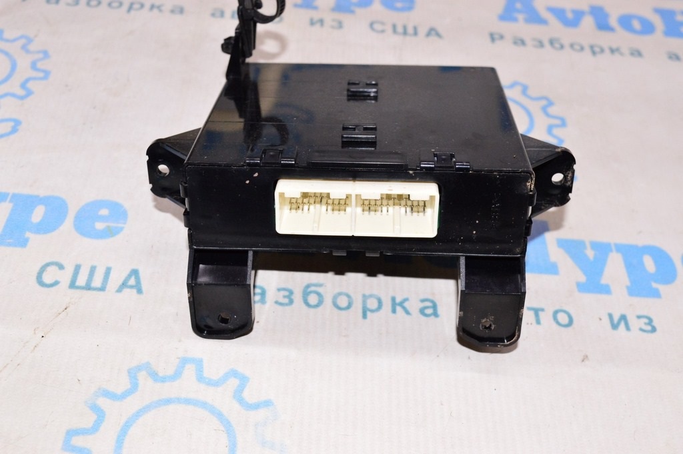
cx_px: 342
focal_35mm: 46
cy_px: 227
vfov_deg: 28.9
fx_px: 881
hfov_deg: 42.4
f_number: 8
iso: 1600
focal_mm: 31
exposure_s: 1/125
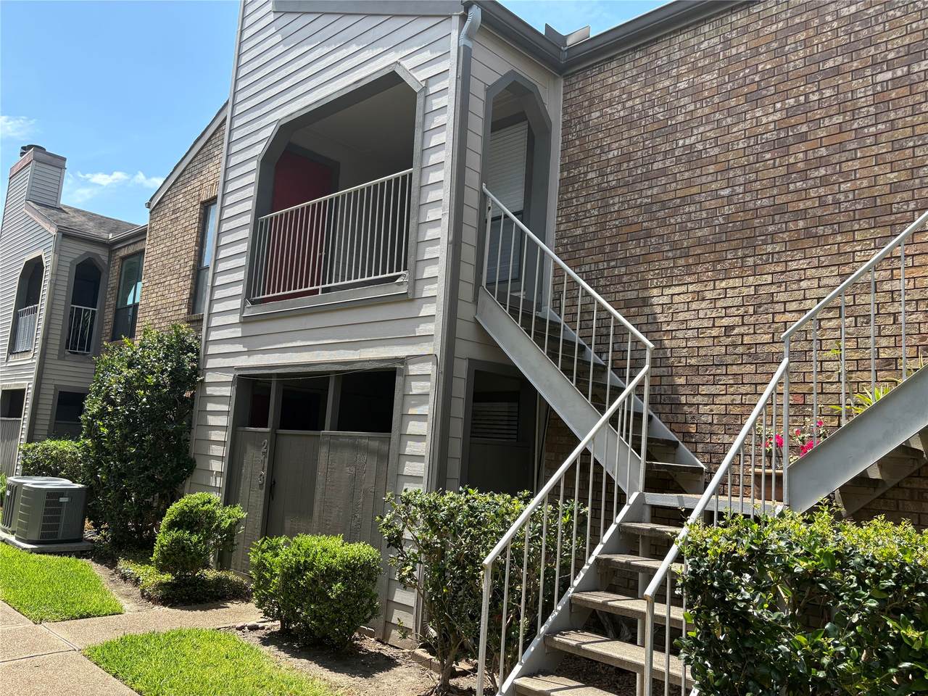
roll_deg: -3.5
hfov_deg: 67.3
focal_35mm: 26
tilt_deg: +8.4
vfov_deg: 53.1
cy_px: 348
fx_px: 697
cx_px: 464
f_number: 1.6
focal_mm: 5.96
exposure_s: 1/1799
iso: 64
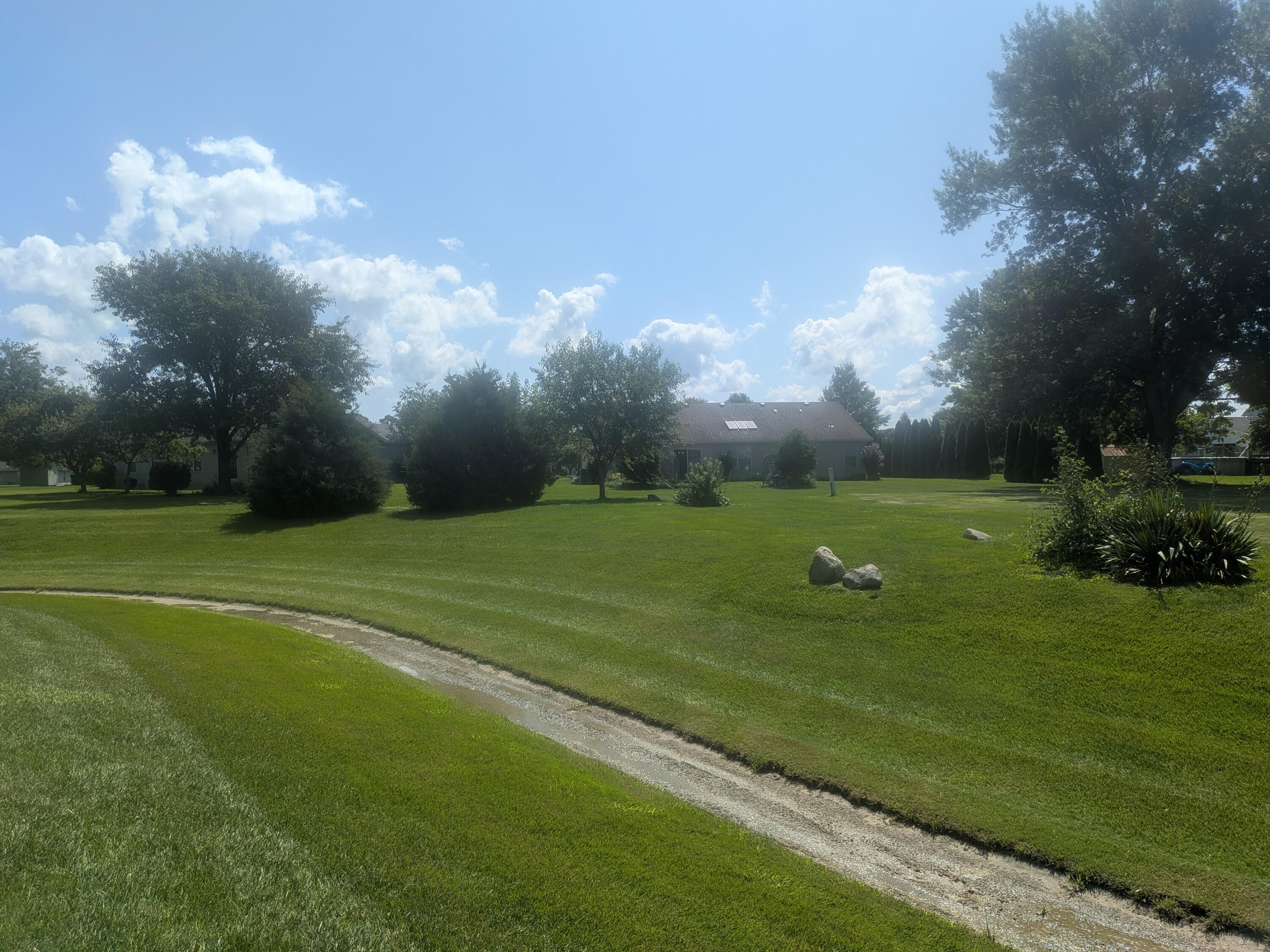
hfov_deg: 71.6
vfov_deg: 56.8
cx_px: 635
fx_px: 881
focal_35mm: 24
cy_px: 476
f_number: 1.7
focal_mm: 4.53
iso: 29
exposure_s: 1/2262
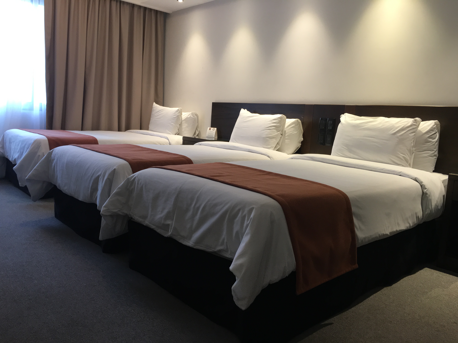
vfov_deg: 48.2
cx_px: 229
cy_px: 172
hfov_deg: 61.7
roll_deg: -4.0
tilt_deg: -6.8
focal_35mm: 29
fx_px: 384
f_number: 2.2
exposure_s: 1/33
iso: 80
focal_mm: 4.15
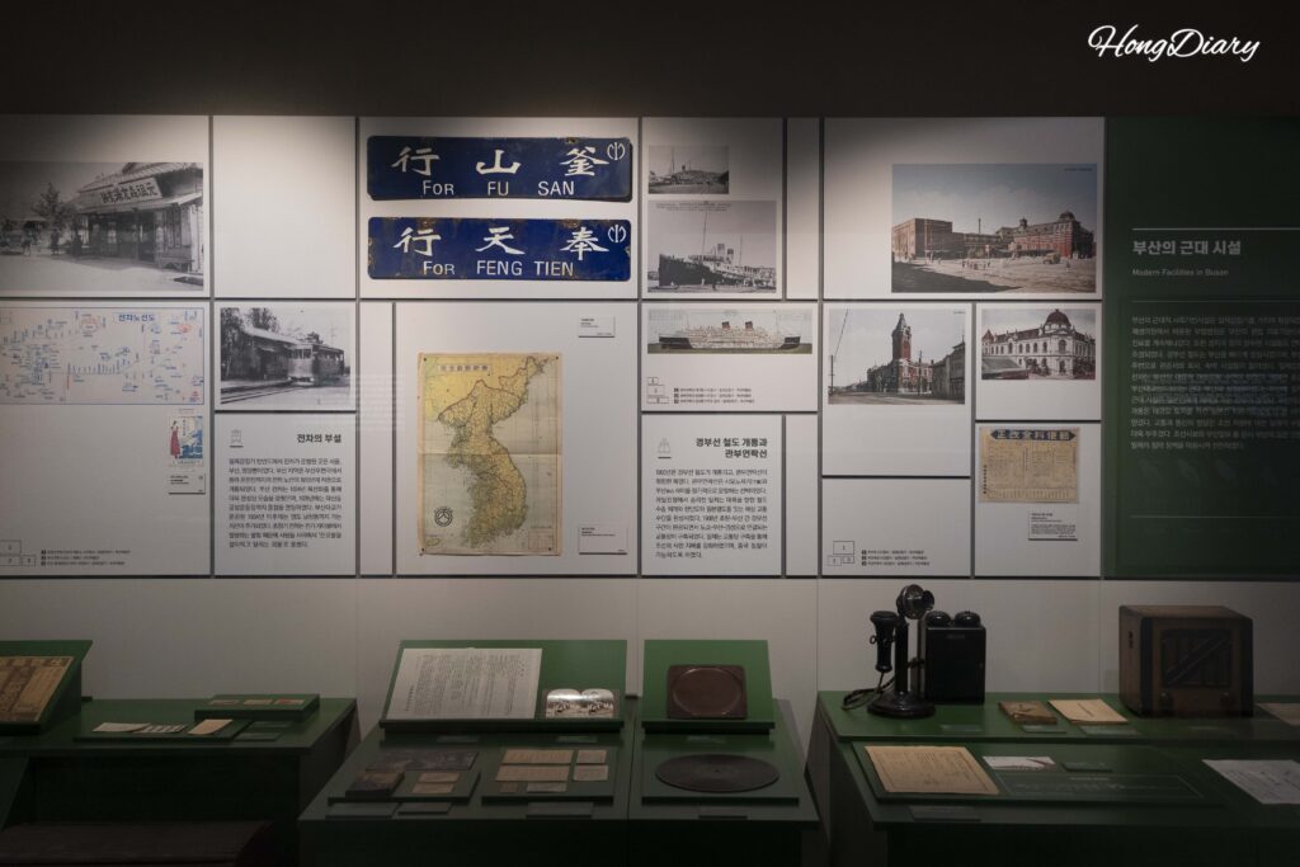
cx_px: 650
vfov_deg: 36.9
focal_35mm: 36
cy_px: 434
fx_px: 1300
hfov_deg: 53.1
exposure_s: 1/160
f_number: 5
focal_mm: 36
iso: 1600
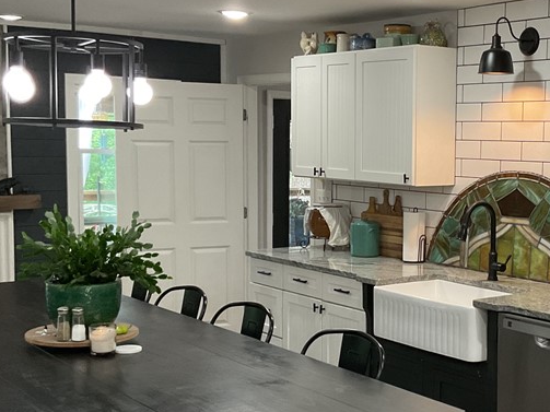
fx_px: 937
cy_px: 232
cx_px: 430
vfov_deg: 24.8
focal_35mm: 59
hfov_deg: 31.9
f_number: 1.8
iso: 160
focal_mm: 3
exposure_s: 1/60
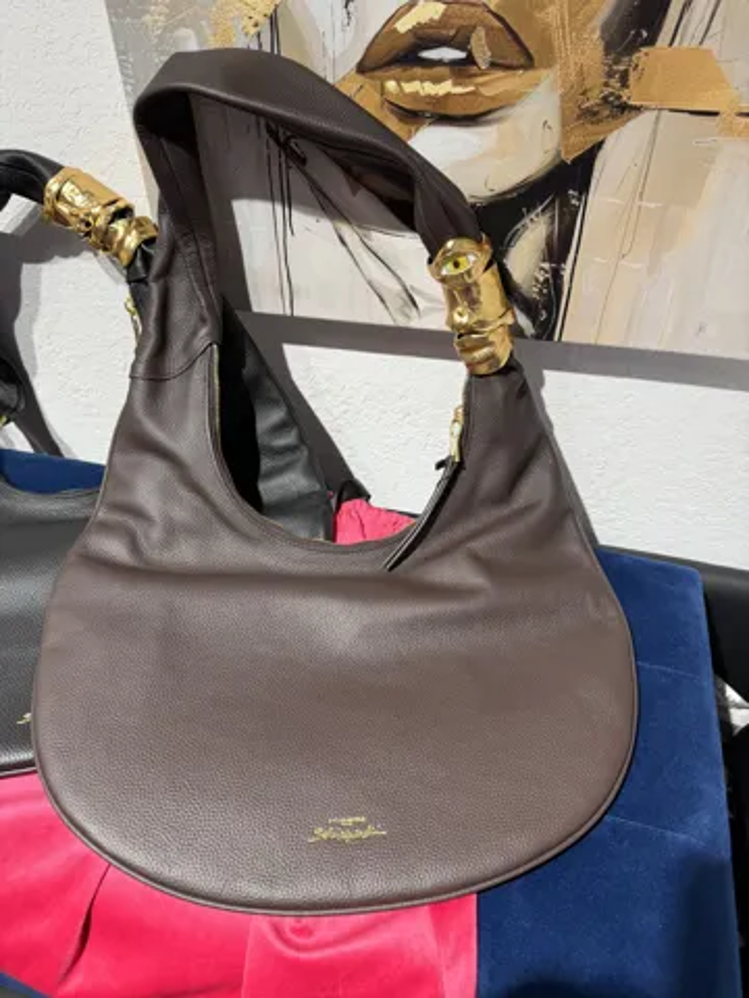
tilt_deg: -40.8
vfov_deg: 71.6
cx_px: 374
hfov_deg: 56.8
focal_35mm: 24
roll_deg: +0.4
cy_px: 499
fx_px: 692
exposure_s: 1/121
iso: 64
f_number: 1.78
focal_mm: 6.76
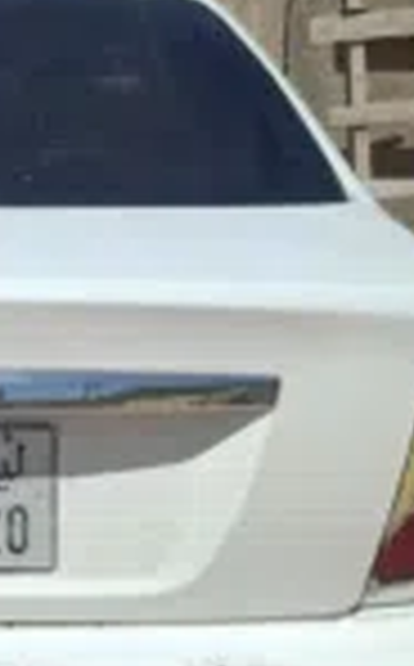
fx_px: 1196
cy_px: 364
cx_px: -68
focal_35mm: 66
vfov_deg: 31.1
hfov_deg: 18.7
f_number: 1.8
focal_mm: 5.54
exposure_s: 1/4274
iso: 50
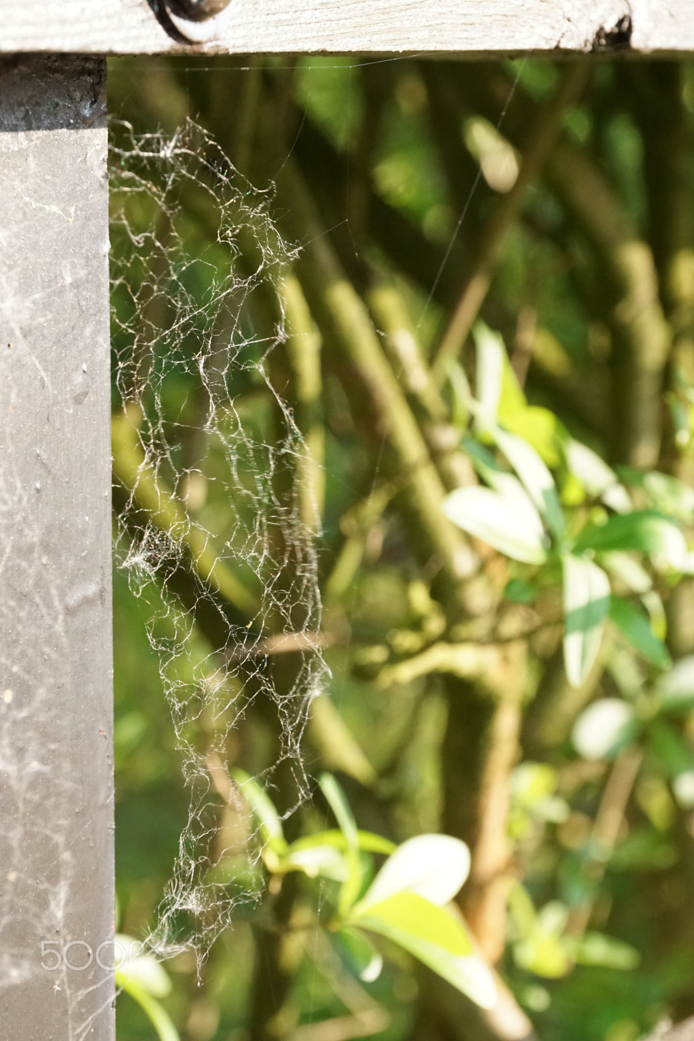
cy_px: 520
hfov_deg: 10.2
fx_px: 3903
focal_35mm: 135
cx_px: 347
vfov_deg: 15.2
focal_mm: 90
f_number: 9.5
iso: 2000
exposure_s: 1/250
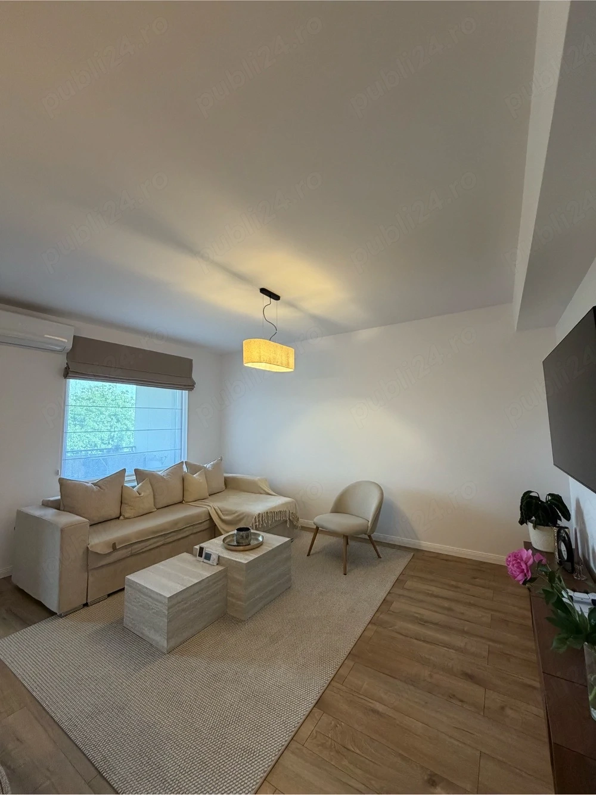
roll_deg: +0.1
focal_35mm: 14
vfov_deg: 102.1
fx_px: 321
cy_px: 398
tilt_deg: +6.6
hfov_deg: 85.7
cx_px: 298
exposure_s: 1/100
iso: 250
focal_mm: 2.22
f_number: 2.2
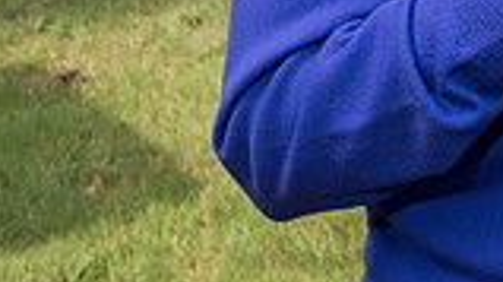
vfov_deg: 6.6
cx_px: 484
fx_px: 2345
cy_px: -315
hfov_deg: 12.1
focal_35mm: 176
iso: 100
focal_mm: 46
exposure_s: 1/60
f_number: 6.3
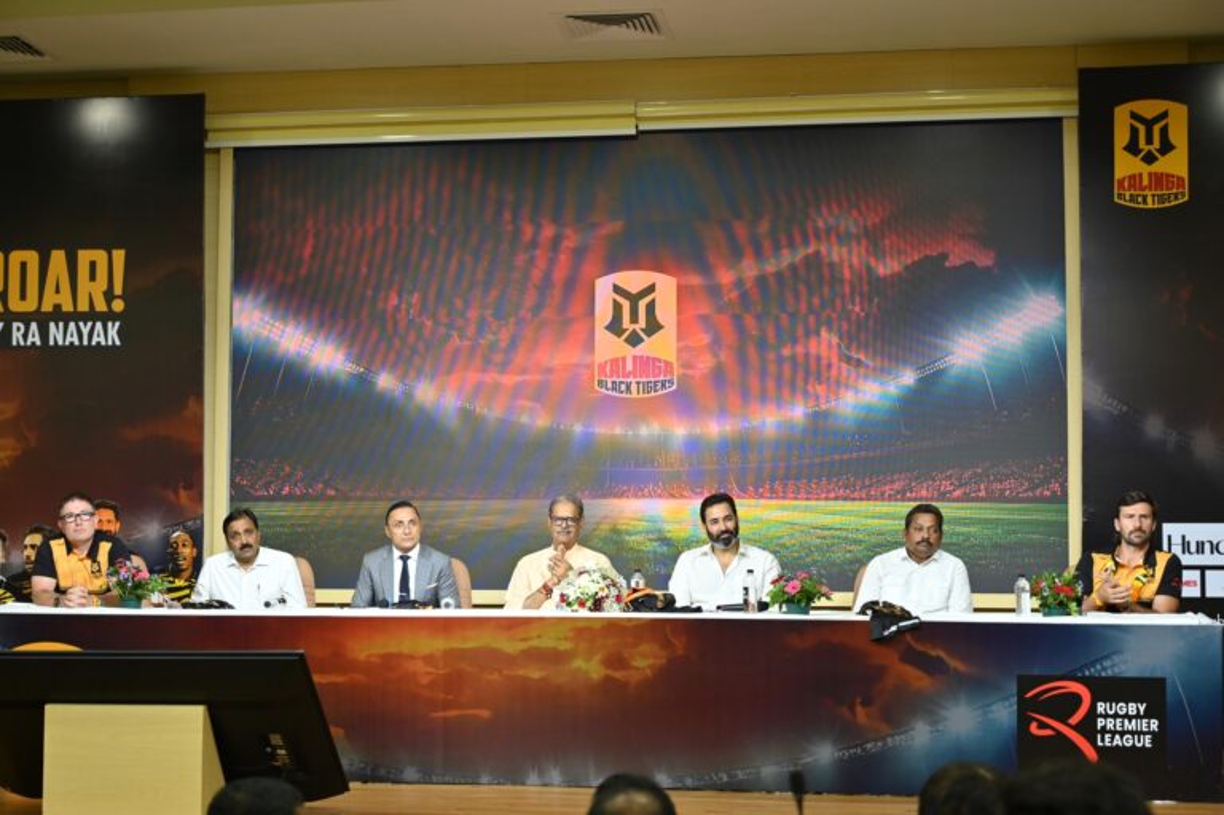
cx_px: 612
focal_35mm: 55
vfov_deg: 24.6
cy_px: 408
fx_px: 1869
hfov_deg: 36.3
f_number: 4
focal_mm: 55
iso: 800
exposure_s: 1/160
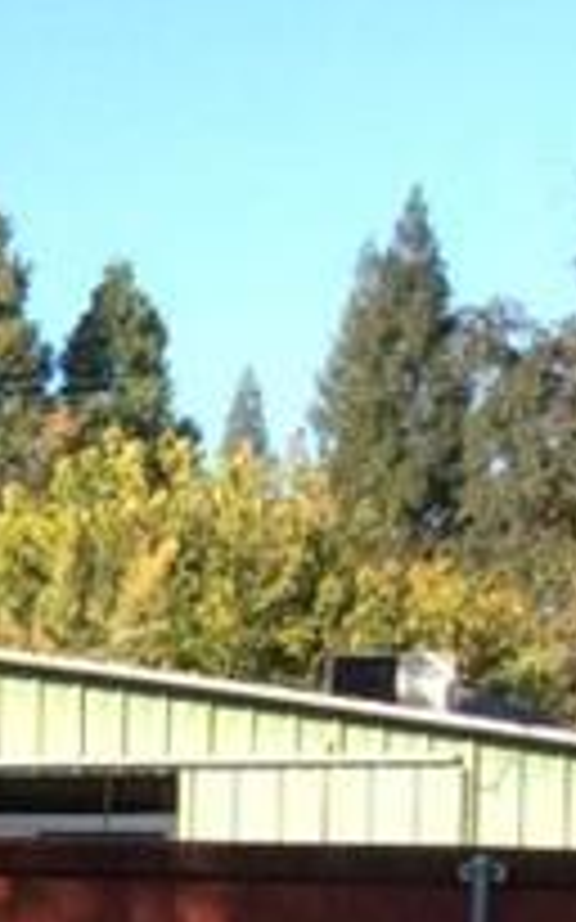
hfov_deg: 4.8
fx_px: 6233
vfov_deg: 8.4
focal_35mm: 248
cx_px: -1634
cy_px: 1147
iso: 32
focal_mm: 3.3
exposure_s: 1/650
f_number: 2.4
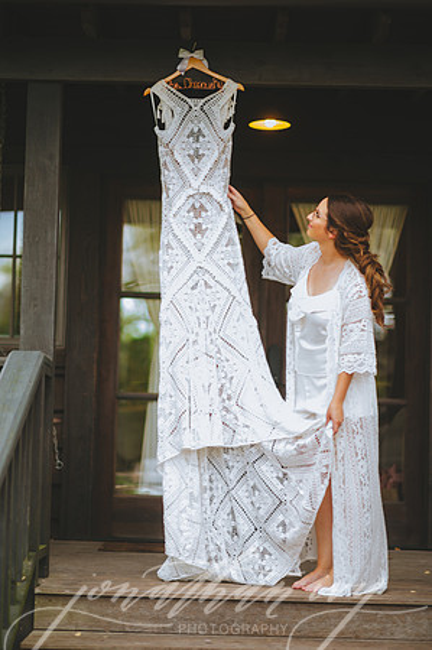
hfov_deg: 16.0
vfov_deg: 23.9
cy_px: 325
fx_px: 1533
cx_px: 216
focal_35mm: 85
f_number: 1.4
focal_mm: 85
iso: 50
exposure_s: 1/160
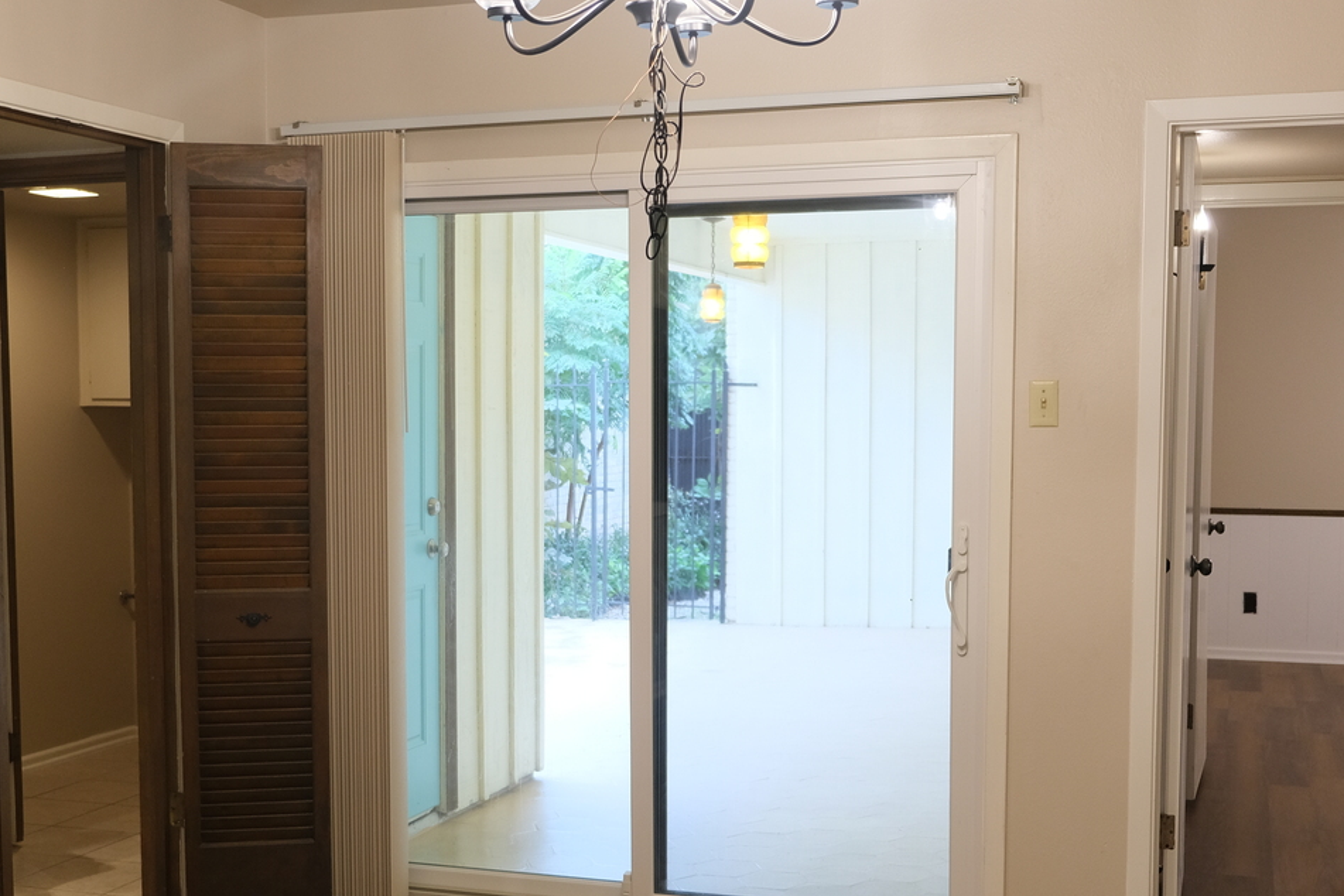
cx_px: 632
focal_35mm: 46
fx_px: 1717
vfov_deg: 29.2
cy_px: 537
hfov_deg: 42.7
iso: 400
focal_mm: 18
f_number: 2.8
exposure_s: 1/30
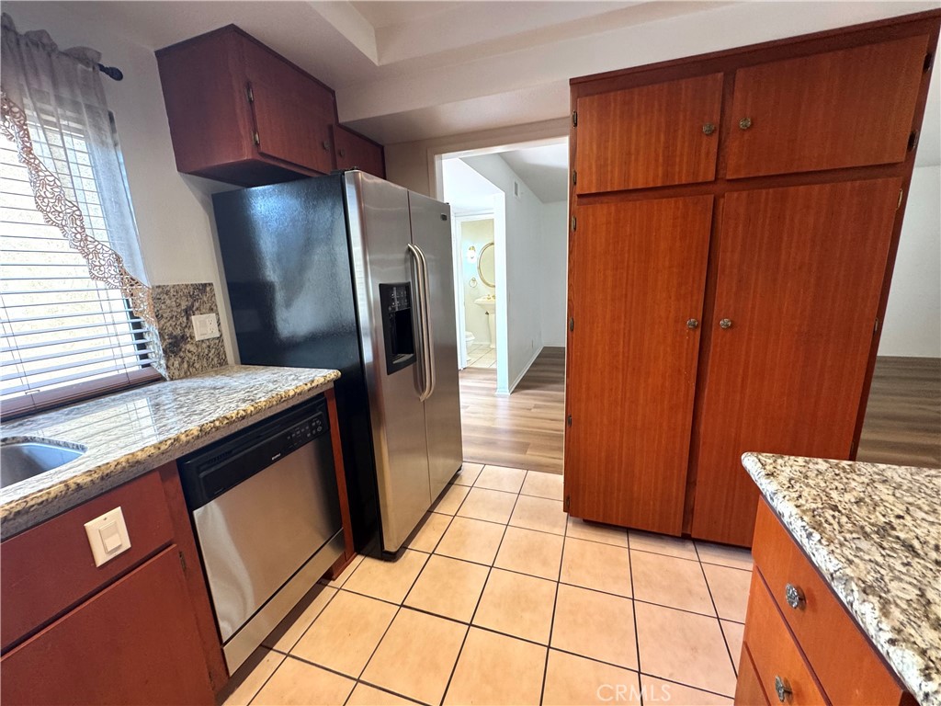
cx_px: 470
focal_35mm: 14
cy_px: 353
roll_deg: +2.0
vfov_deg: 85.7
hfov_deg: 102.1
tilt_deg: -12.2
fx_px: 381
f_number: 2.2
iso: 200
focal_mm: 2.22
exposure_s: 1/60
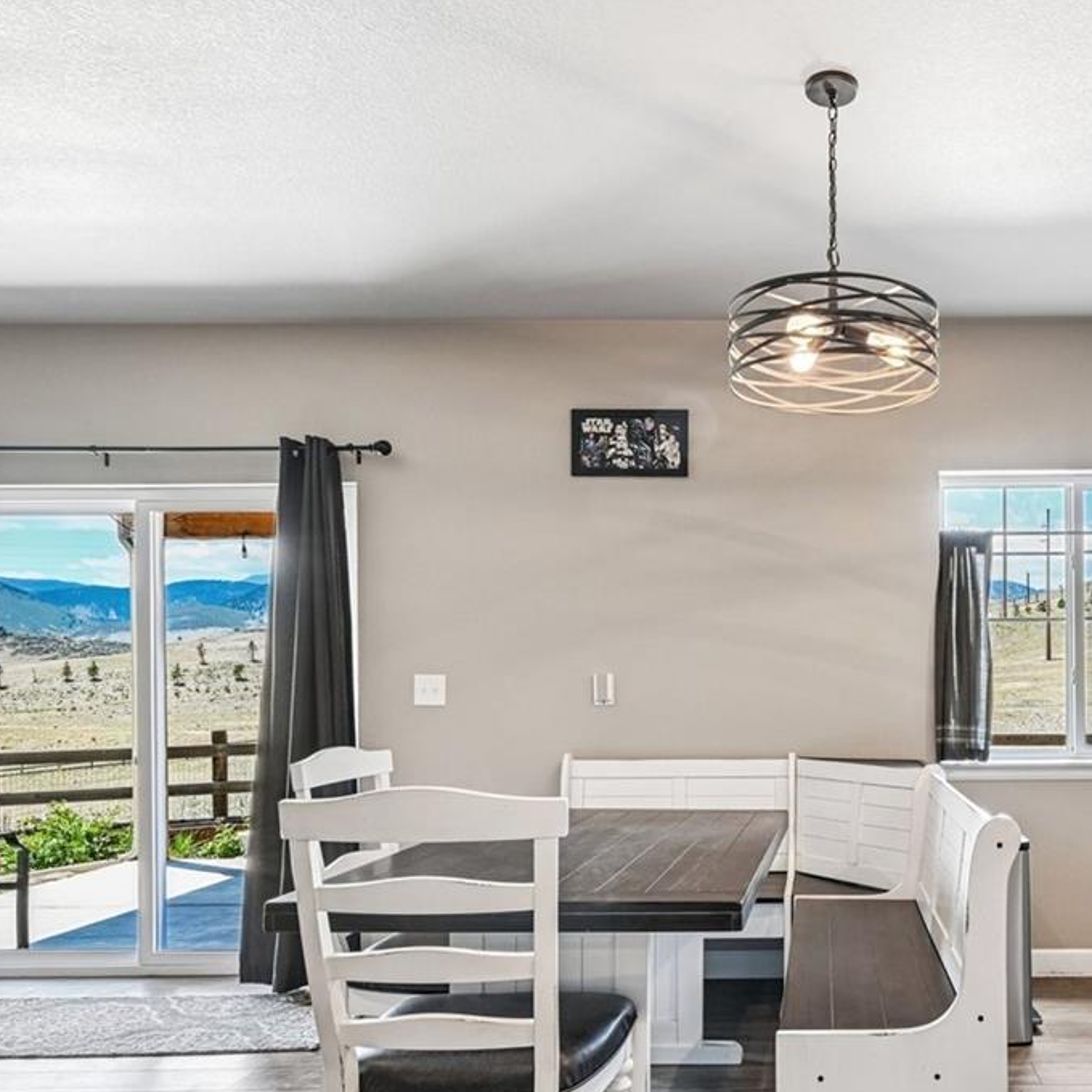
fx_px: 999
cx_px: 825
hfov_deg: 54.5
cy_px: 671
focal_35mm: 28
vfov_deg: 56.7
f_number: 11
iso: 400
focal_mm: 14
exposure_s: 1/10
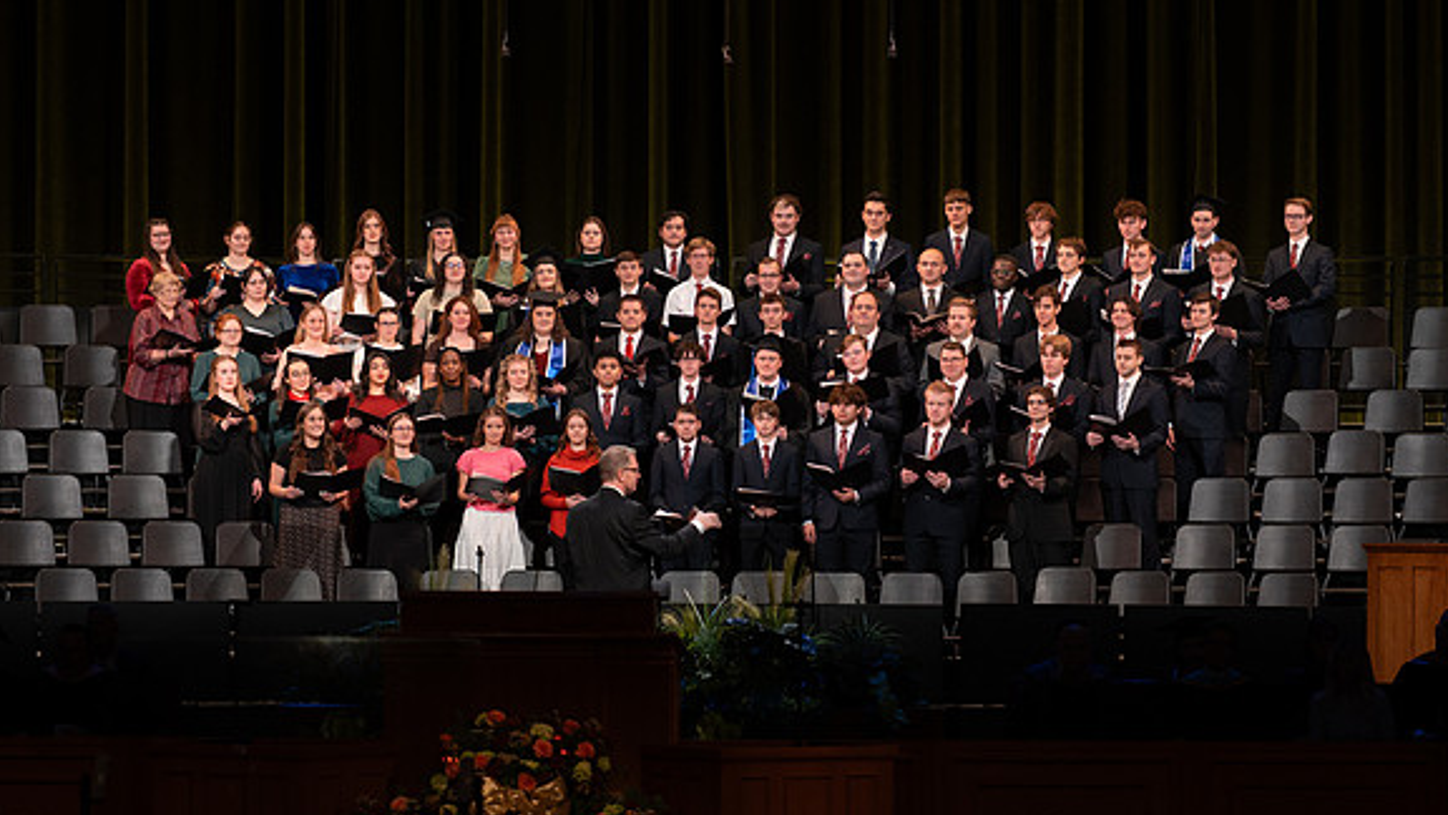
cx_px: 709
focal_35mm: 184
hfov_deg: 11.7
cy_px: 306
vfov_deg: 6.6
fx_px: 7065
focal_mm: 150
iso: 1250
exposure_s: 1/200
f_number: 2.8
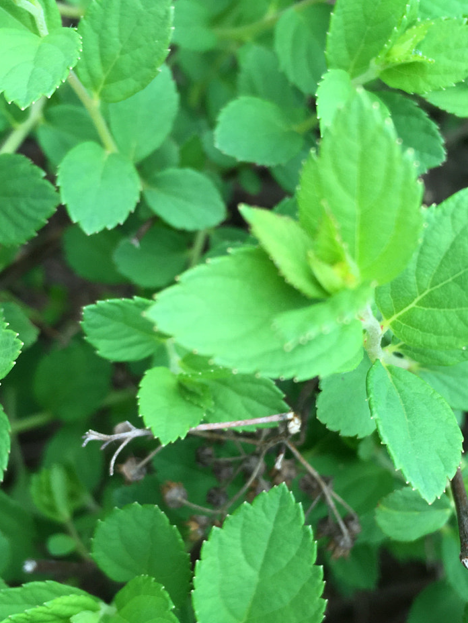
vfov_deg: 38.1
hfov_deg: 29.1
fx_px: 901
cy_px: 369
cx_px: 270
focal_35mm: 50
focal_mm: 4.15
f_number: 2.2
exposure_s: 1/120
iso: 32
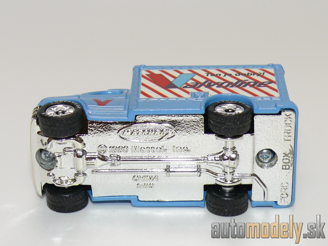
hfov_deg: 18.2
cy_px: 123
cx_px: 164
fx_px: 1023
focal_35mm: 108
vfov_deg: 13.7
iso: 100
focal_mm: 13.8
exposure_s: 1/30
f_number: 4
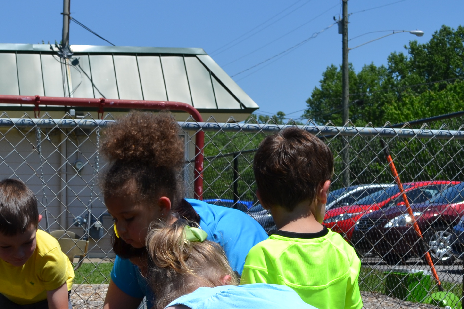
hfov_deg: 21.2
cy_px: 317
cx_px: 35
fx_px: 1212
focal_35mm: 94
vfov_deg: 14.3
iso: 100
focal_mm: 26
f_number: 9
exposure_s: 1/320
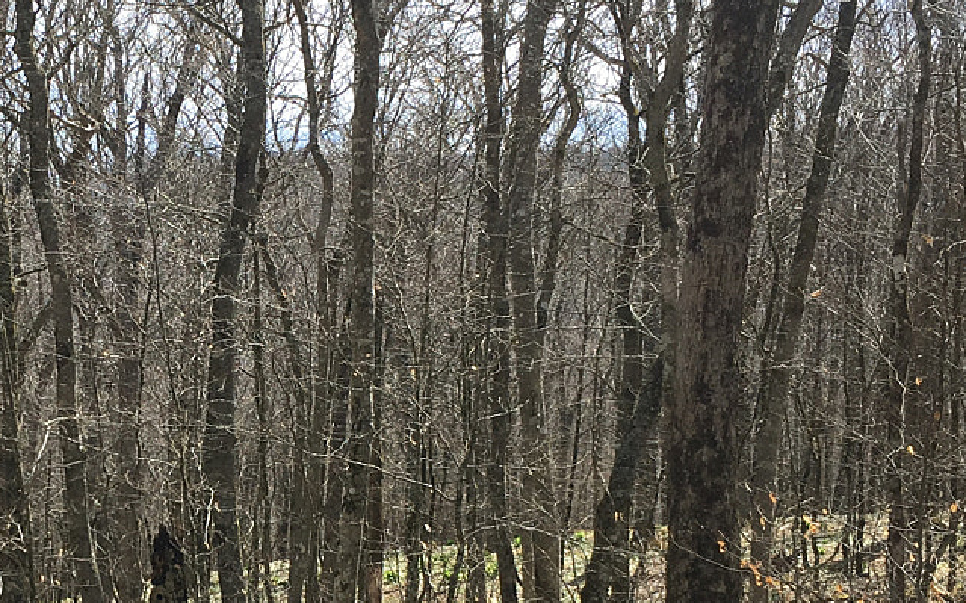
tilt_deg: -0.4
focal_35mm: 77
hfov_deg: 25.9
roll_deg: -3.2
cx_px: 89
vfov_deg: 16.7
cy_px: 527
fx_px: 2027
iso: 25
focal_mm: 4.15
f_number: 2.2
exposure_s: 1/635
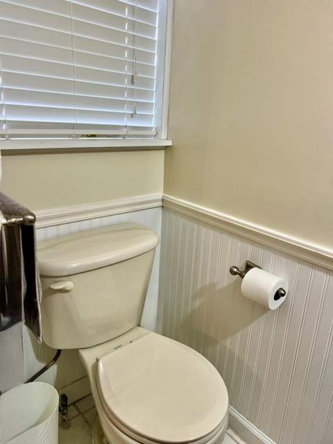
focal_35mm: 26
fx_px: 333
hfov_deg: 53.1
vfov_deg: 67.3
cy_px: 222
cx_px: 166
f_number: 1.5
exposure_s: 1/60
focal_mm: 5.7
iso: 80
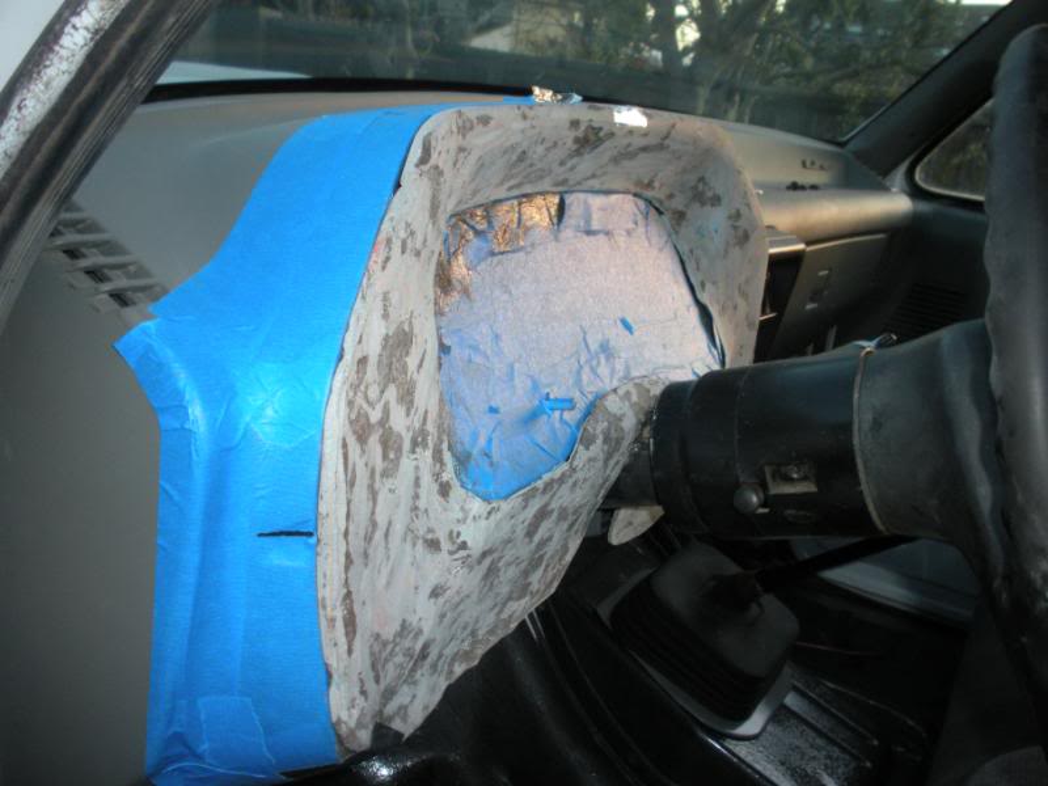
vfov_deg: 40.7
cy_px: 393
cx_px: 524
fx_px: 1060
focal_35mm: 35
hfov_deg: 52.6
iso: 200
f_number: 3.5
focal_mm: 6.3
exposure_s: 1/30.1
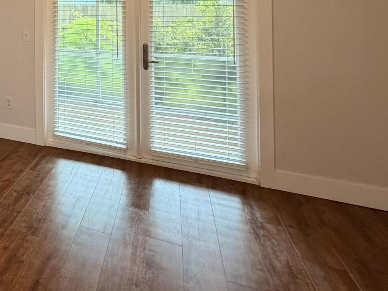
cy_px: 4
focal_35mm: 30
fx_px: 336
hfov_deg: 50.3
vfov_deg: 41.1
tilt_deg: +1.2
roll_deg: +0.4
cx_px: 13
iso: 250
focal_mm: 2.22
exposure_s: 1/60
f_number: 2.2
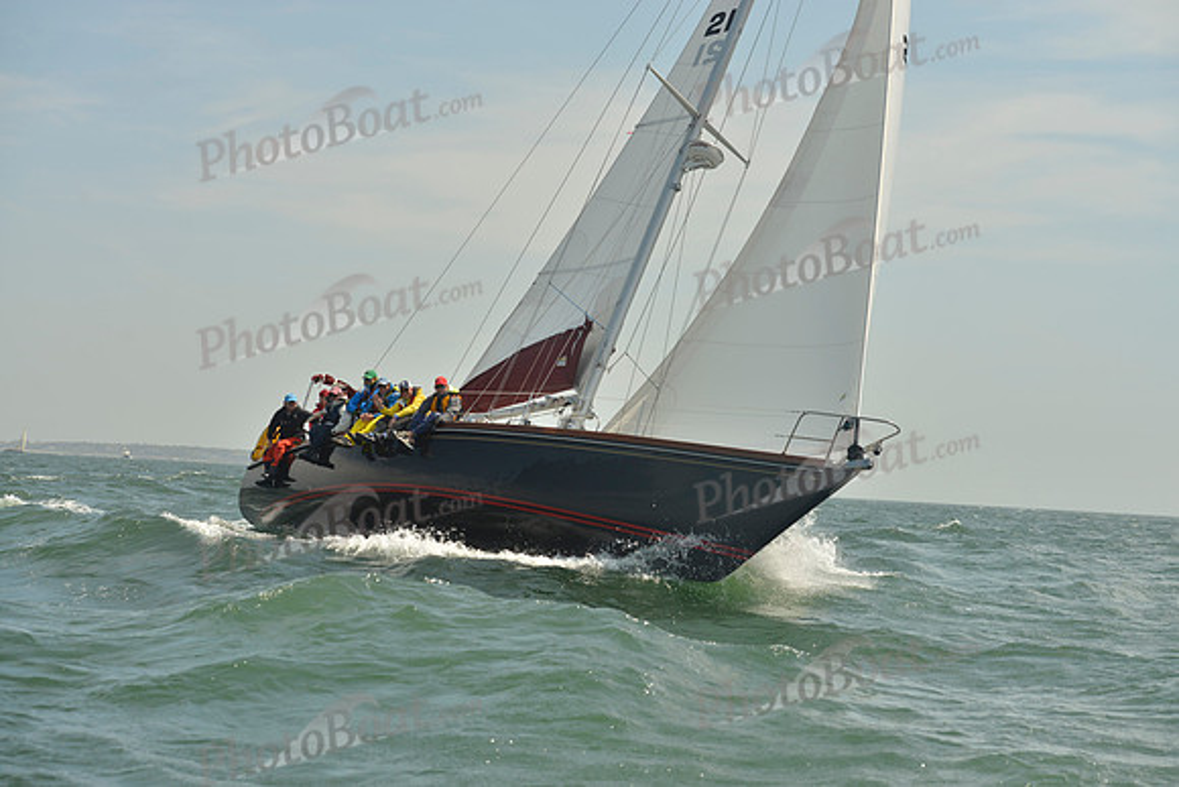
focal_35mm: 70
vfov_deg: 19.5
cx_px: 590
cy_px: 394
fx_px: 2293
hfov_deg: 28.8
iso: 200
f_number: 7.1
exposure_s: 1/1250
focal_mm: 70
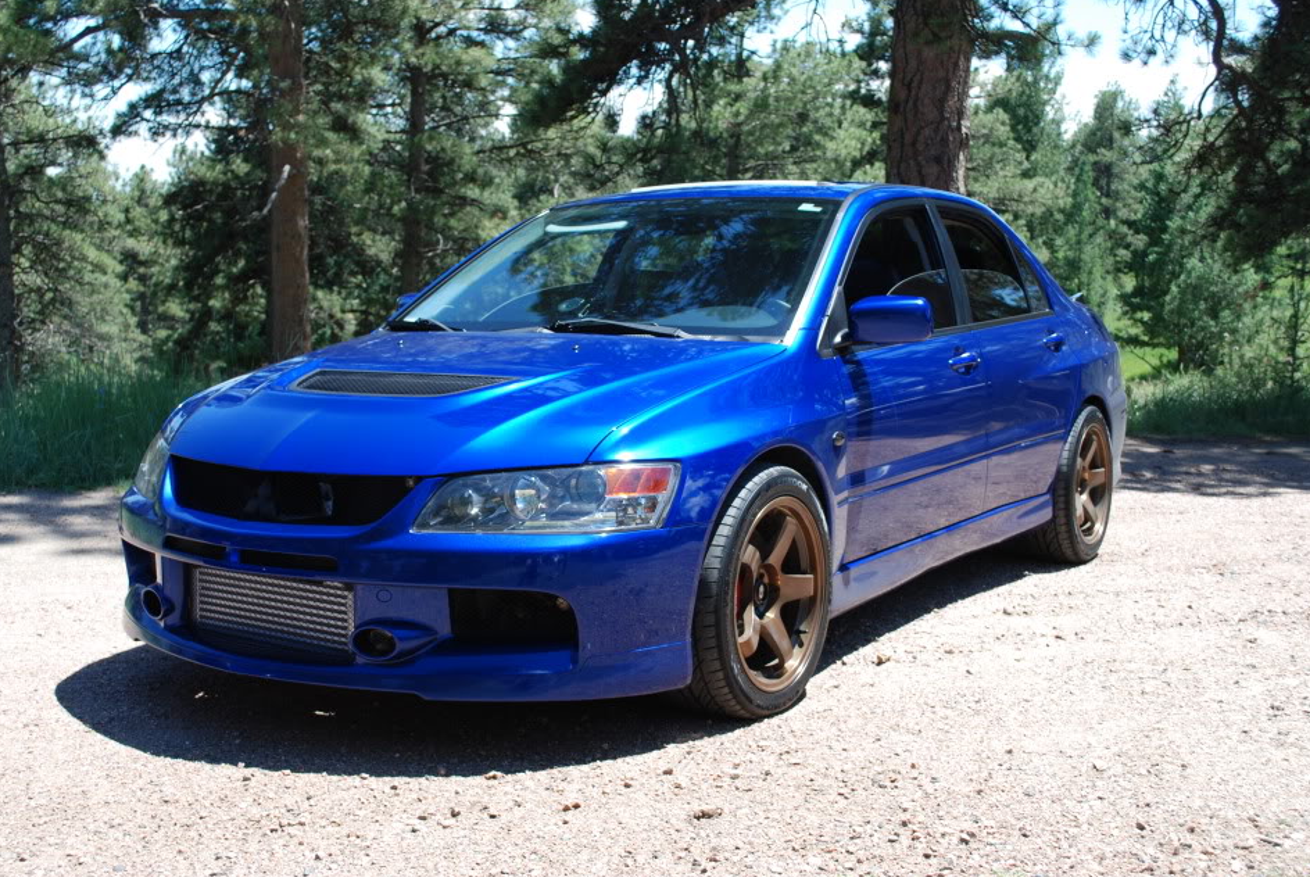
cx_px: 636
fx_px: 1421
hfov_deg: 49.5
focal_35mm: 39
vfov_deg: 34.3
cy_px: 406
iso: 100
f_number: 6.3
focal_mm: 24
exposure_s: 1/160
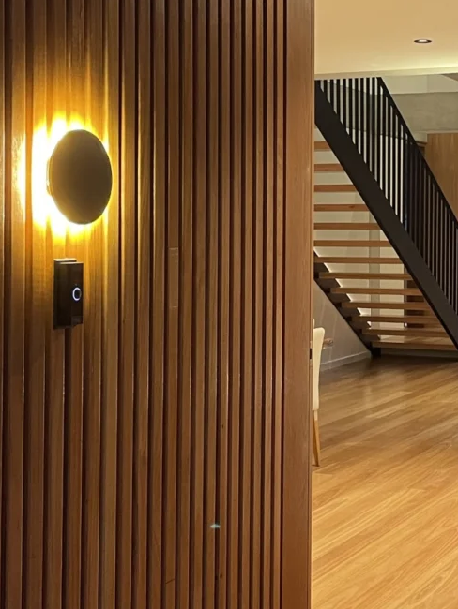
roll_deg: +1.2
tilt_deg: +0.6
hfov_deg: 22.5
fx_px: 1128
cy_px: 235
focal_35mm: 64
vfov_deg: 30.2
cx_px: 400
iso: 320
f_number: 1.6
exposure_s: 1/50
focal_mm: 4.2
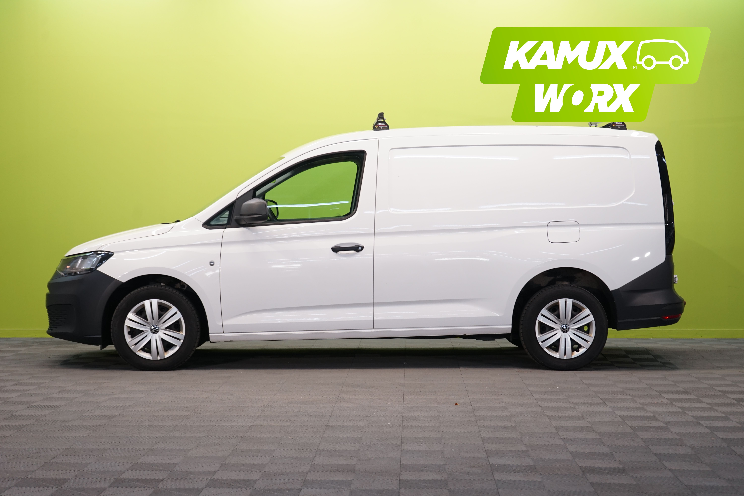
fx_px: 1426
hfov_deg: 29.2
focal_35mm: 69
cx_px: 372
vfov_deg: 19.7
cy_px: 248
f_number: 5.6
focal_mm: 69
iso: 500
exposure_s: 1/40
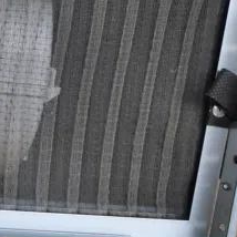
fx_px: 511
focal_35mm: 66
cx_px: -109
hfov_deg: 22.1
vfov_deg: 25.9
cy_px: 70
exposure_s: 1/100
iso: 40
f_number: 2
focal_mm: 4.6
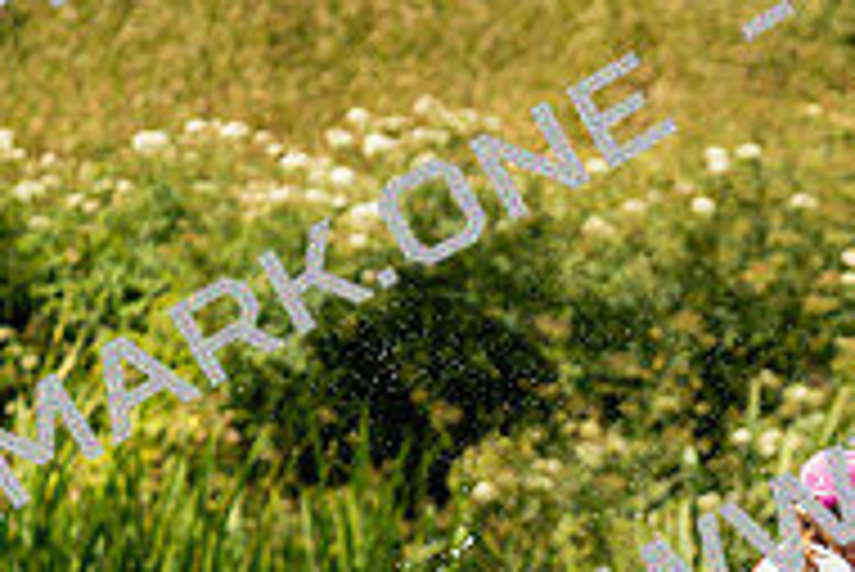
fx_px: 43447
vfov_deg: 0.8
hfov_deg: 1.1
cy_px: 655
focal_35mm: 1828
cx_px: 1148
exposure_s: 1/2000
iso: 250
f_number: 6.3
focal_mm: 600
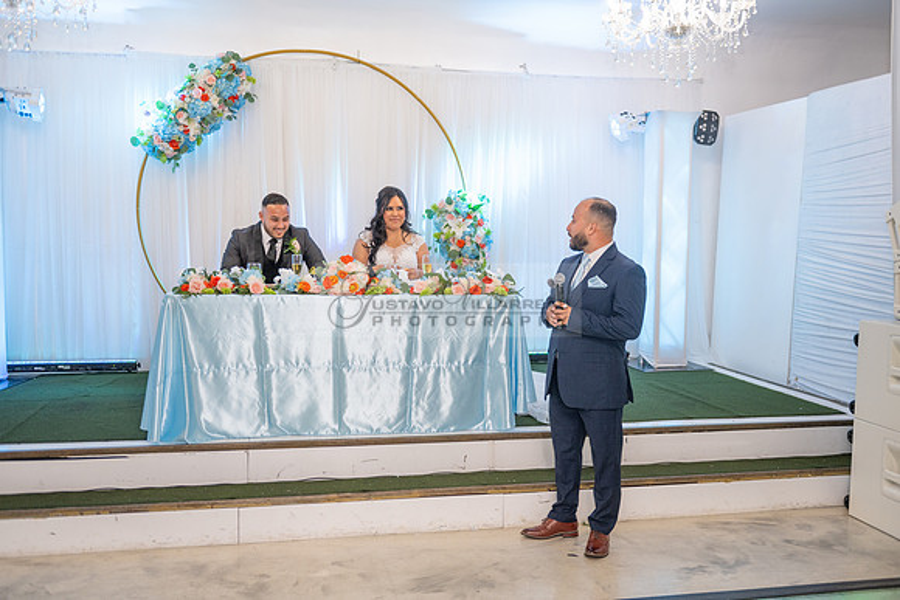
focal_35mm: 35
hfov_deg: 54.4
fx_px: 875
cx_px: 450
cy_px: 300
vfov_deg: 37.9
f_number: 3.2
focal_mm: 35
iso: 1000
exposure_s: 1/160
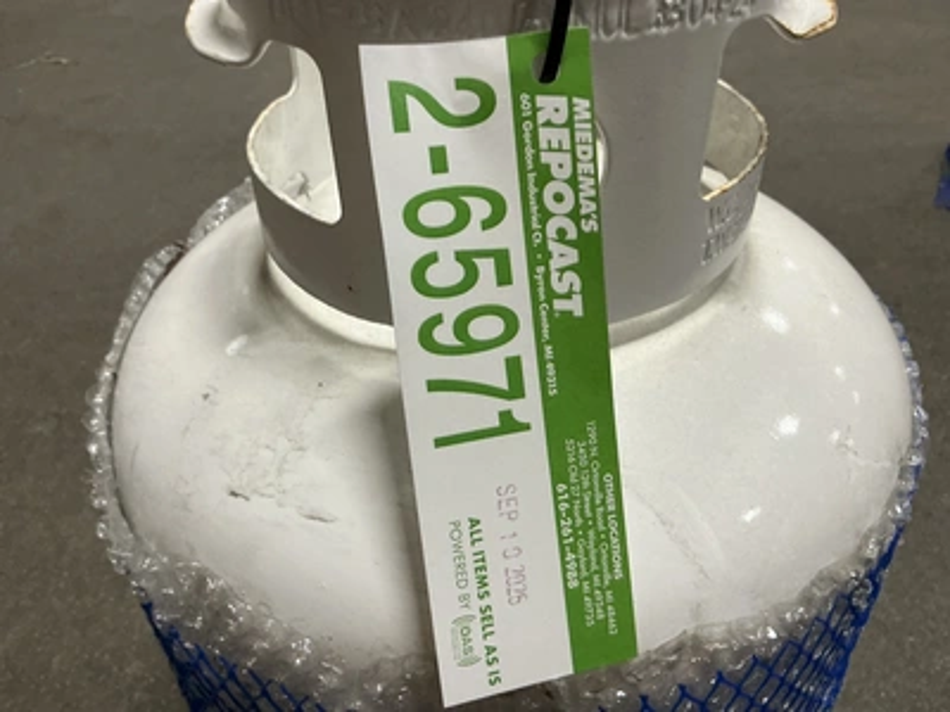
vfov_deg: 49.7
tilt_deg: -36.5
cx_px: 475
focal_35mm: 28
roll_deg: -0.2
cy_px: 356
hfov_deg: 63.4
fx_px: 768
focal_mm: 3
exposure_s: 1/60
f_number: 1.8
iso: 160
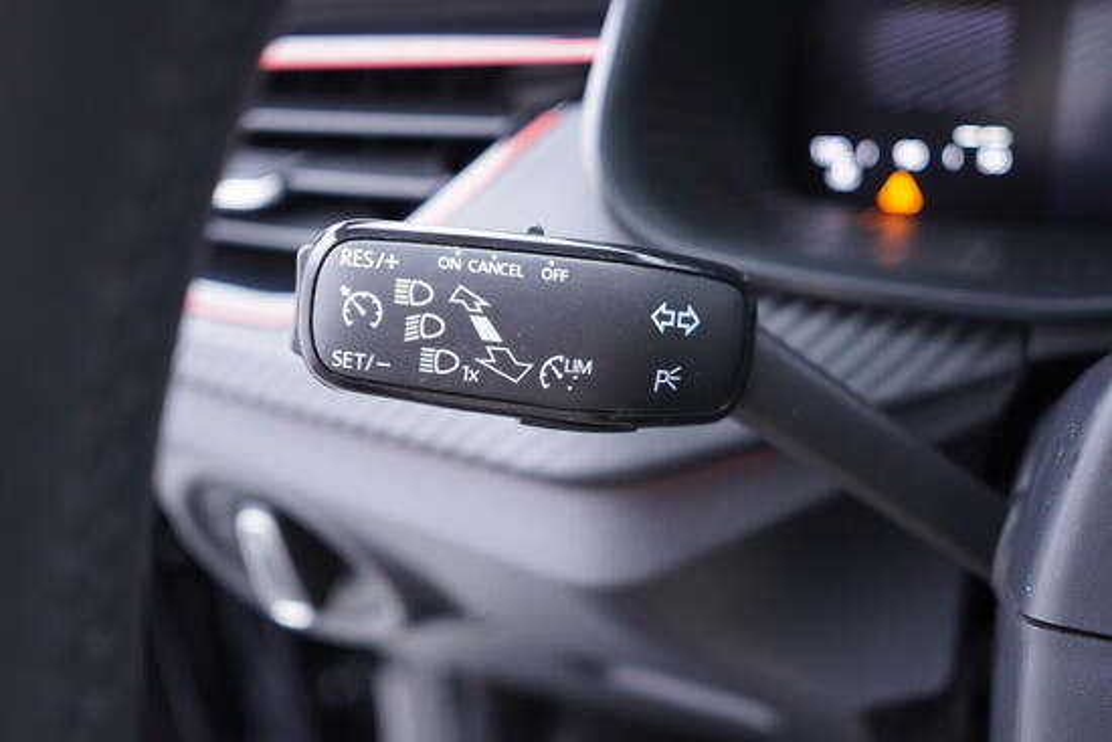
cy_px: 371
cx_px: 556
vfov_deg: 36.9
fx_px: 1112
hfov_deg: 53.1
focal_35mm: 36
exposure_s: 1/40
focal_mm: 24
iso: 500
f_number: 2.8
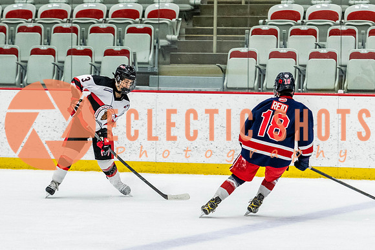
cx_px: 115
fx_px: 2529
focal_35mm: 243
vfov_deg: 5.7
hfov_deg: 8.5
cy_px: 133
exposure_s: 1/640
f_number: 2.8
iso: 2500
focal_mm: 120
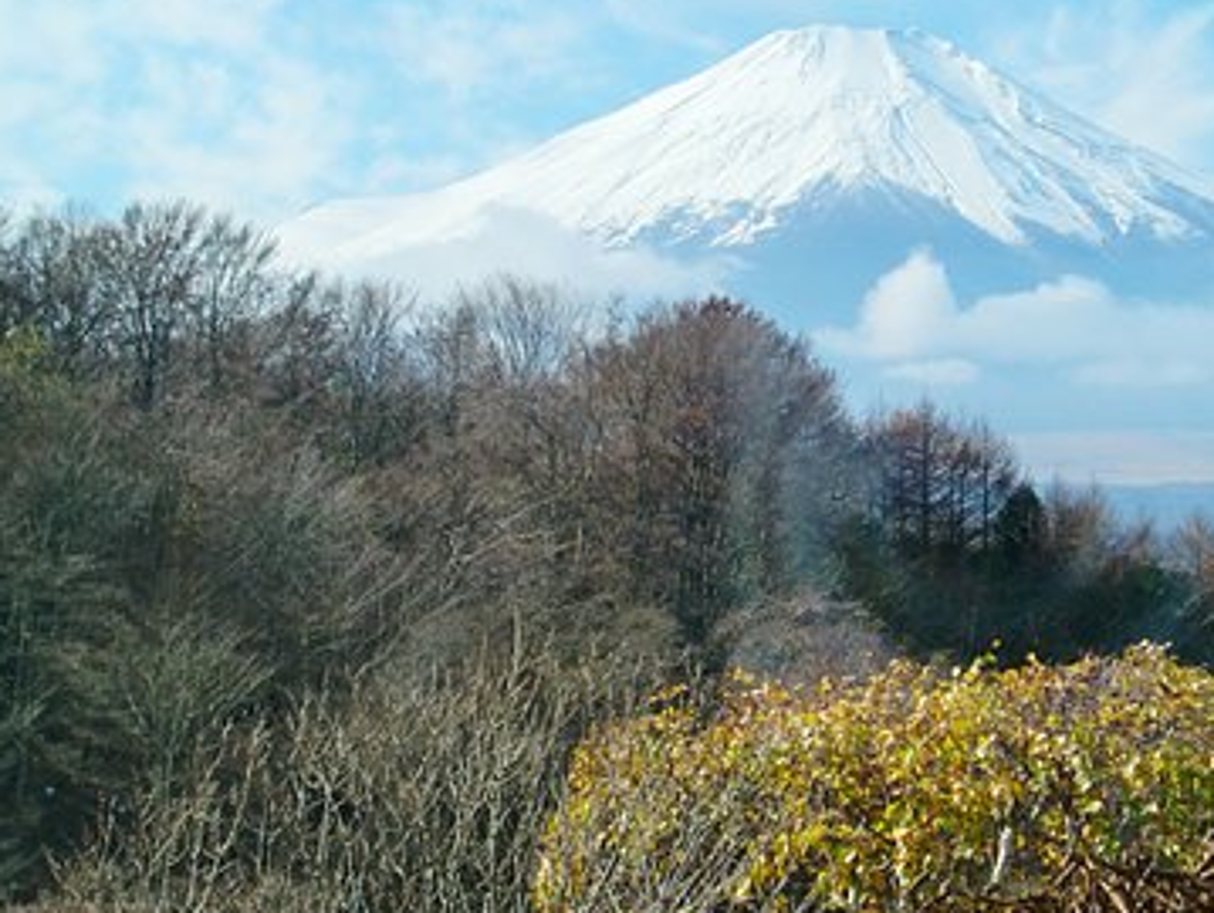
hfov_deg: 20.7
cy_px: 301
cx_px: 852
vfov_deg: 15.7
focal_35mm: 94
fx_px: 3300
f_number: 10.9
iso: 64
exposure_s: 1/100
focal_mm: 11.7
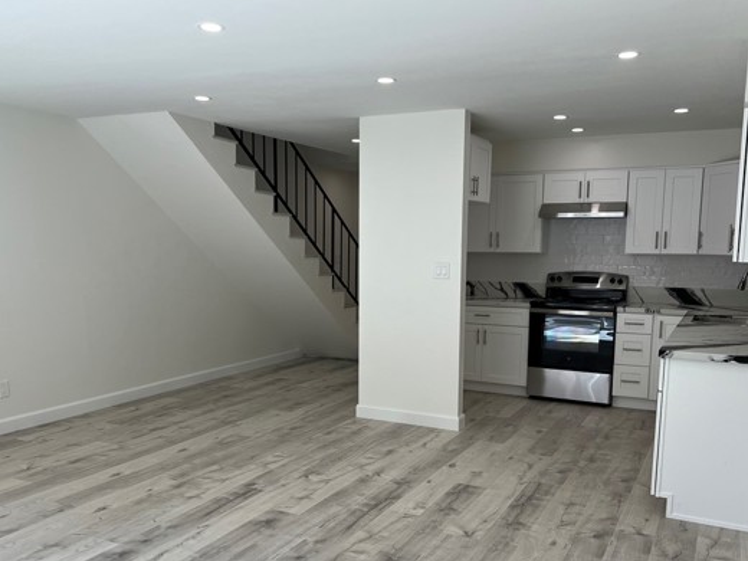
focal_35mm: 32
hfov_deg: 56.8
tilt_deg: -8.1
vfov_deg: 43.9
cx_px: 391
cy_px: 335
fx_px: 691
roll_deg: -1.4
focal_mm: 5.7
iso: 50
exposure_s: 1/367
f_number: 1.5
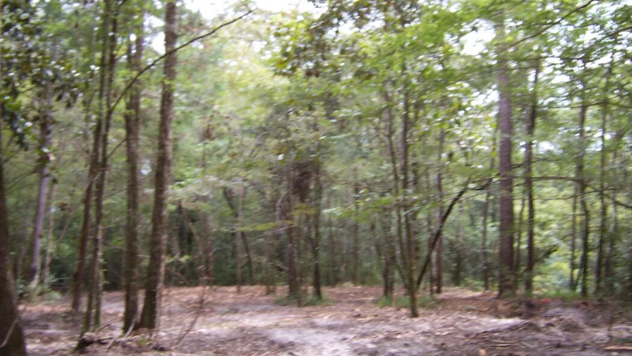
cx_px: 308
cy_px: 184
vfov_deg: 29.0
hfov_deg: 49.4
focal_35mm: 41
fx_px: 687
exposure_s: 1/90
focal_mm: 5.5
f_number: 3.4
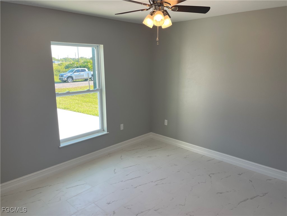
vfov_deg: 54.9
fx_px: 207
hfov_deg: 69.4
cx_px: 144
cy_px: 108
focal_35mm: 25
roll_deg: -0.5
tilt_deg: -11.7
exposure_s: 1/128
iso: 32
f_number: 1.6
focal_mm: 5.1
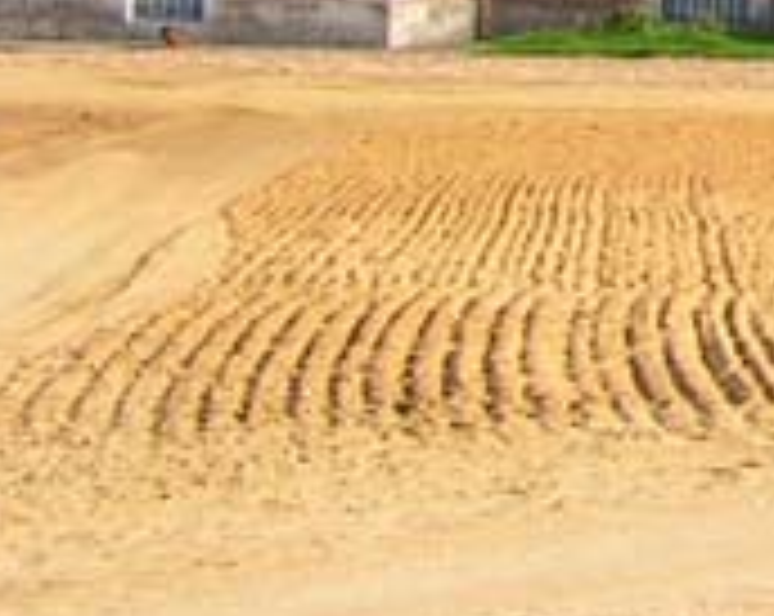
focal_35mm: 173
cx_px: 1678
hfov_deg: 10.1
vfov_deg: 8.5
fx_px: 3956
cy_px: -598
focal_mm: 6.3
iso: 50
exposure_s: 1/125
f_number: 5.6
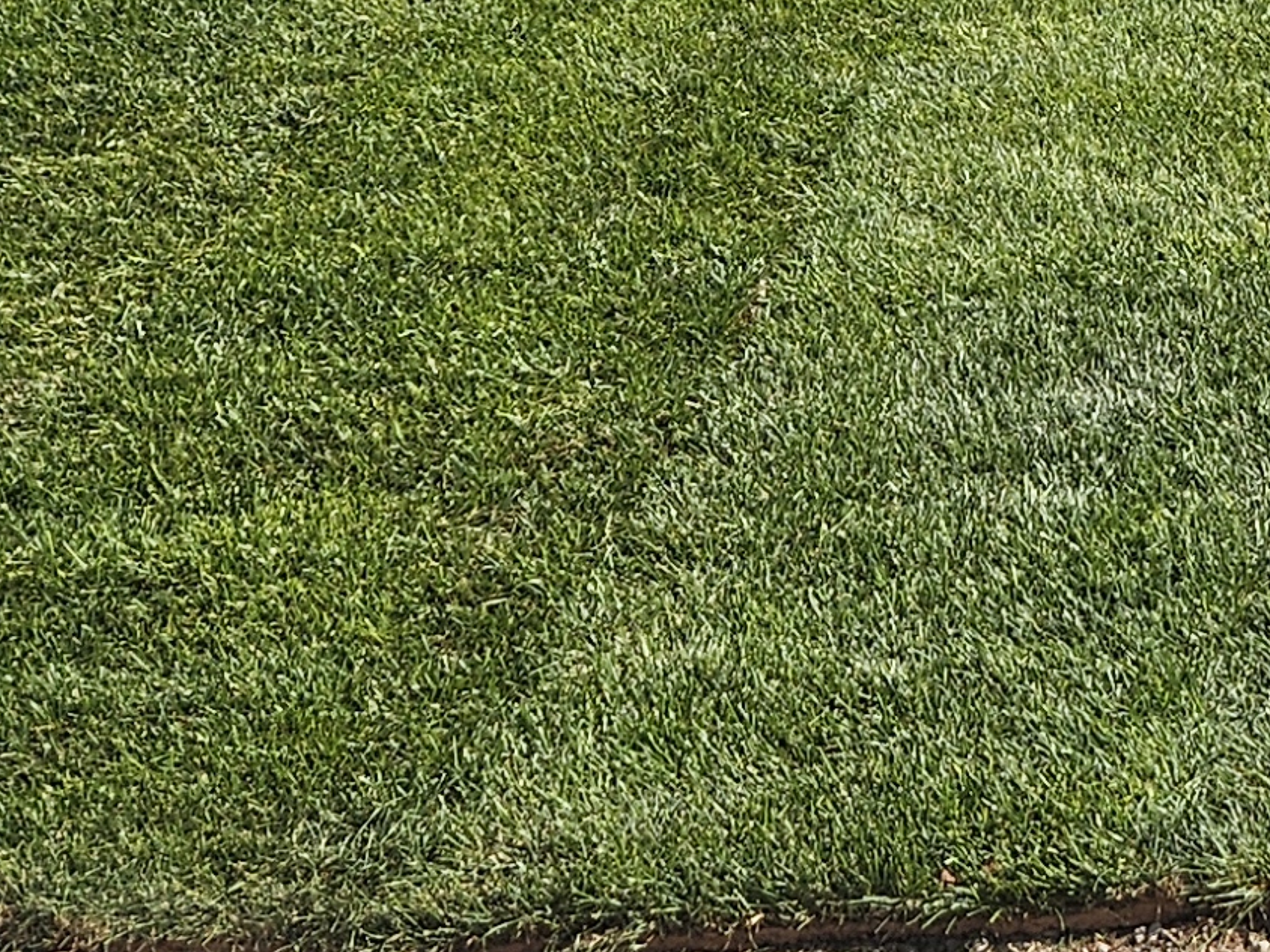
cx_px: 2242
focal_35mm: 109
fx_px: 3999
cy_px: 105
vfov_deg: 13.5
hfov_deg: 15.6
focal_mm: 5.4
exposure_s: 1/2277
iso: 25
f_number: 1.8
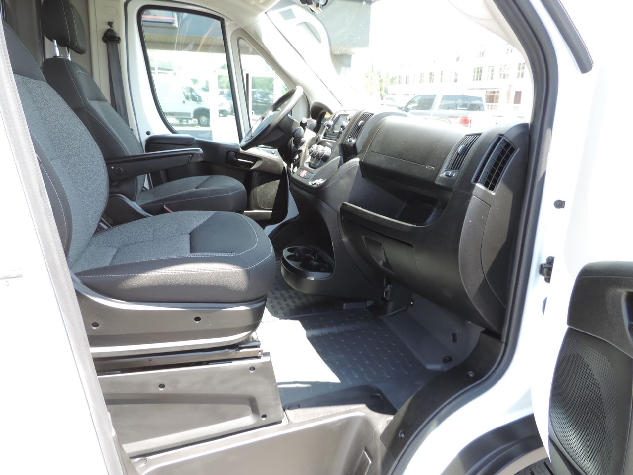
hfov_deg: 71.6
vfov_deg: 56.8
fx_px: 439
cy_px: 238
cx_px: 316
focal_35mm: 24
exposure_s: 1/60
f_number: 3
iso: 80
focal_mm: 4.3
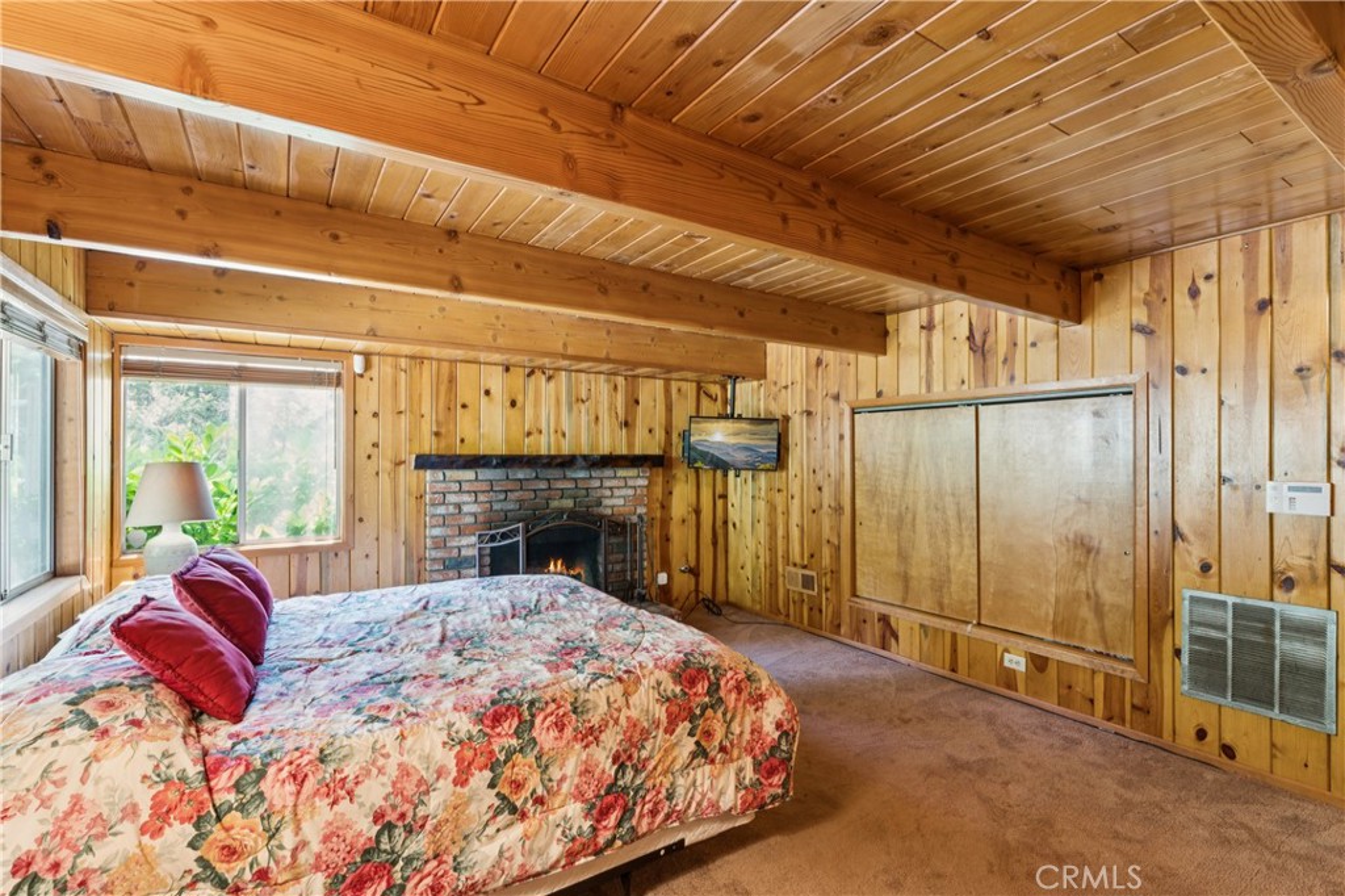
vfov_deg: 73.0
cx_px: 672
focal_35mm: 16
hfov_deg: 96.0
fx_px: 605
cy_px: 448
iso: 100
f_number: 13
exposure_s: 5
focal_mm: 16.2
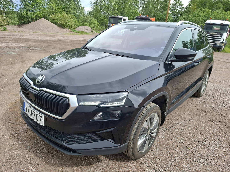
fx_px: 153
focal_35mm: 23
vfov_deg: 58.9
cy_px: 86
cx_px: 115
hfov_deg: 73.9
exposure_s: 1/795
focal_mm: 5.54
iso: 50
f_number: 1.8
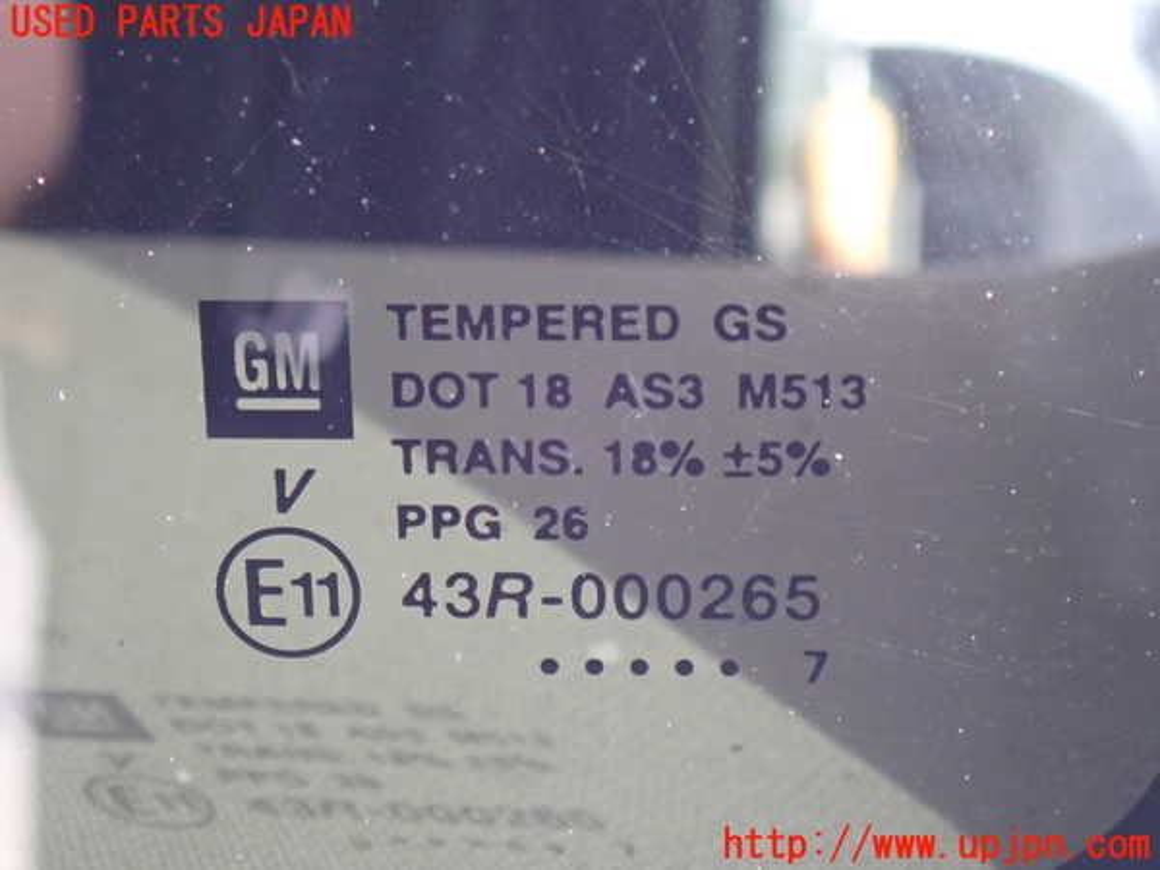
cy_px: 435
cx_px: 580
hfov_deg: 19.6
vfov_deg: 14.8
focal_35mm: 100
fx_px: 3351
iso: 640
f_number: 4.9
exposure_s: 1/100
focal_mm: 18
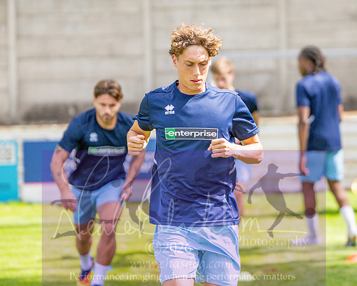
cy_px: 92
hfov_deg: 9.9
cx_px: 242
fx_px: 2052
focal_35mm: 194
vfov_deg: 7.9
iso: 280
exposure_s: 1/6400
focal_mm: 85
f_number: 1.6
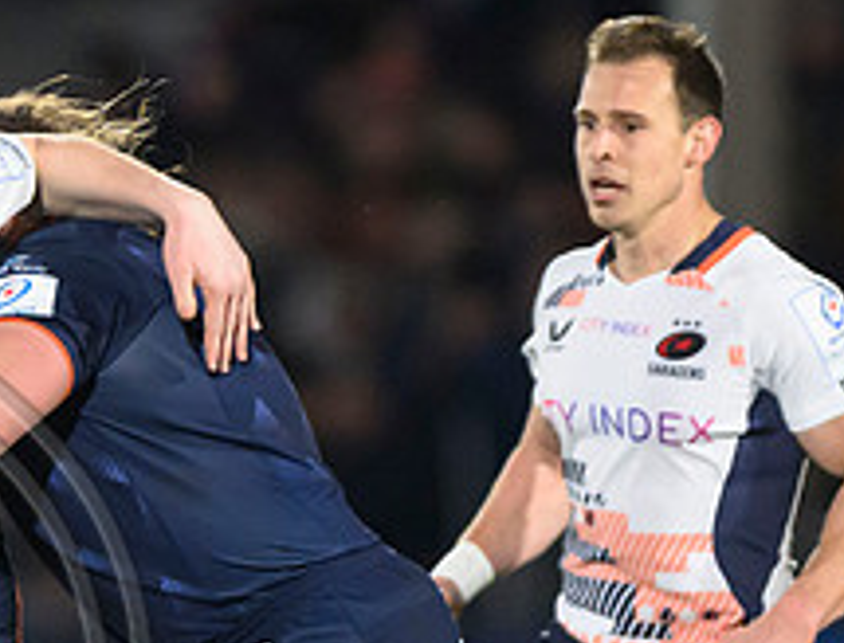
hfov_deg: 1.0
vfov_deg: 0.8
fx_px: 48697
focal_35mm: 1985
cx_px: 126
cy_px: 901
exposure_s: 1/1000
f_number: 3.2
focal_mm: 400
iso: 4000
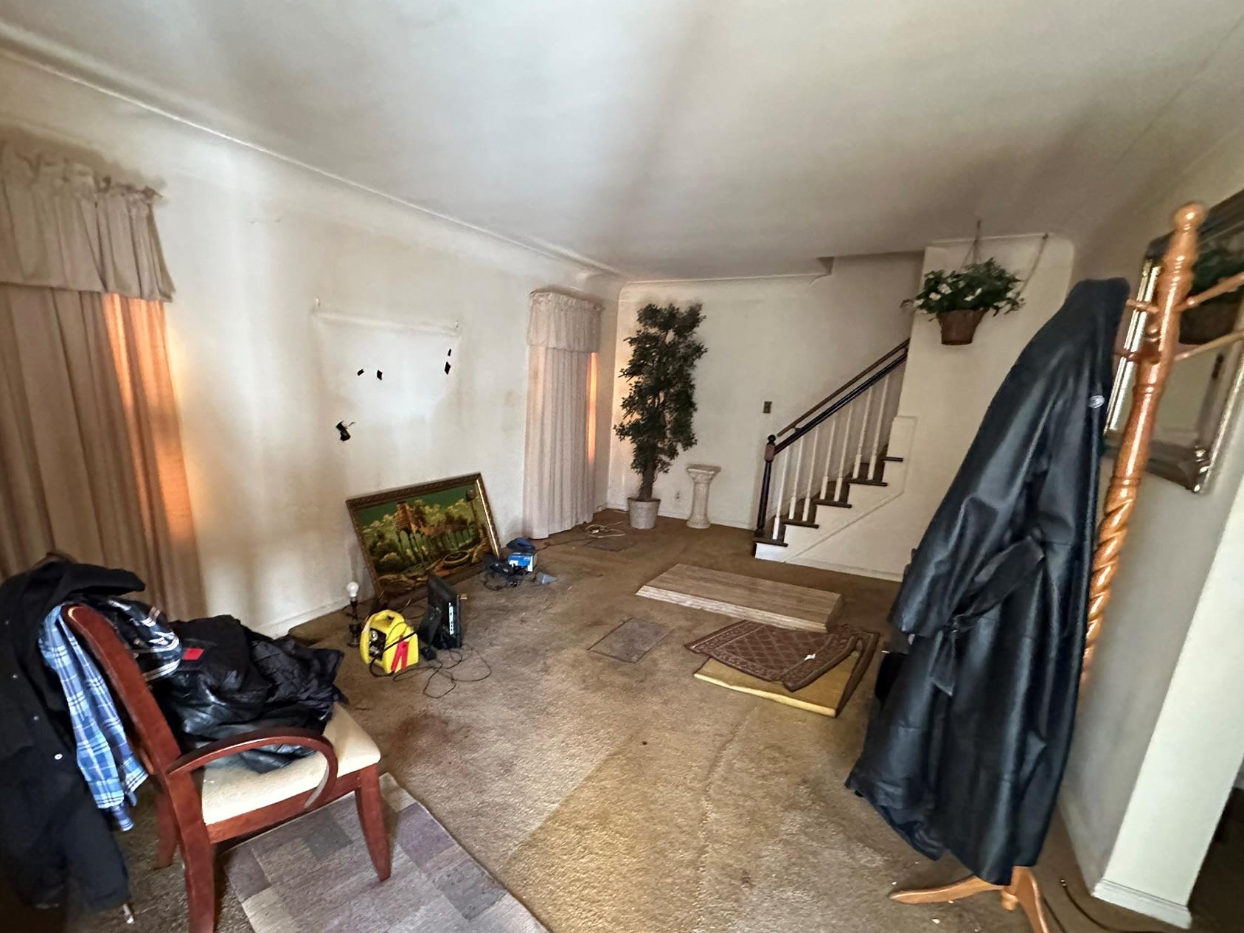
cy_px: 552
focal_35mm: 17
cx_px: 561
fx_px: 611
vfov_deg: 74.0
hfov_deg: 90.8
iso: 1000
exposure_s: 1/60
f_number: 2.2
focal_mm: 2.22
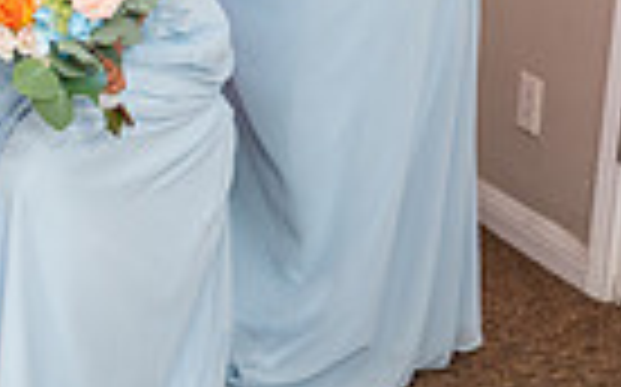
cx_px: -522
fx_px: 1742
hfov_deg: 16.6
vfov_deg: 12.5
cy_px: -20
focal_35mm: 103
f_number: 3.2
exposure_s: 1/160
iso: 800
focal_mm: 24
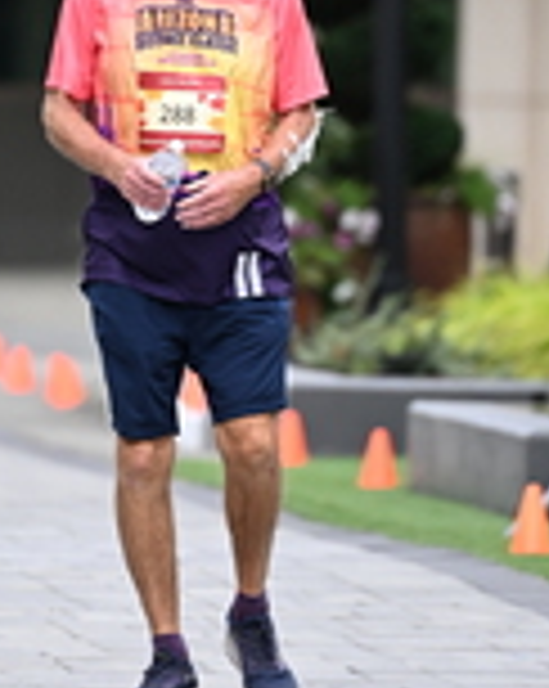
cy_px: 27
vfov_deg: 2.9
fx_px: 13737
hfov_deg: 2.3
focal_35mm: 675
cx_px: 178
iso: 640
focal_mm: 200
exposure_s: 1/2000
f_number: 2.8
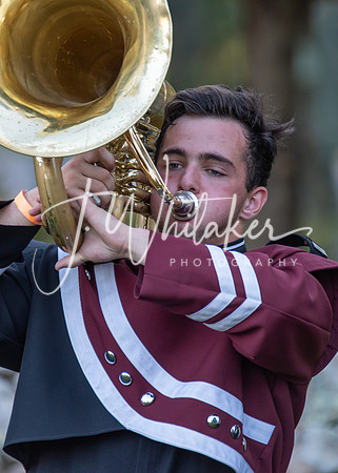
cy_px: 228
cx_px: 168
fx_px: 12246
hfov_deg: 1.6
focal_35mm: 910
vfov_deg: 2.2
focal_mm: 600
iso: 800
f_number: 6.3
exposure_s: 1/250
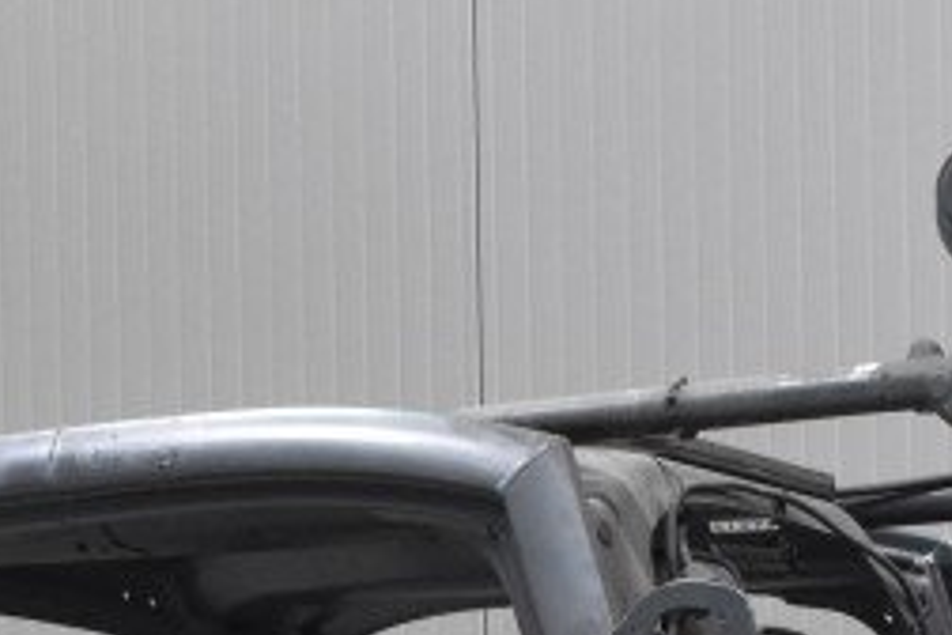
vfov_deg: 7.9
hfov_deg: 12.4
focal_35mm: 164
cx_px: 786
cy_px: 1361
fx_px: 4347
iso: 1600
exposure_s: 1/25
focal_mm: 23
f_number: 5.6
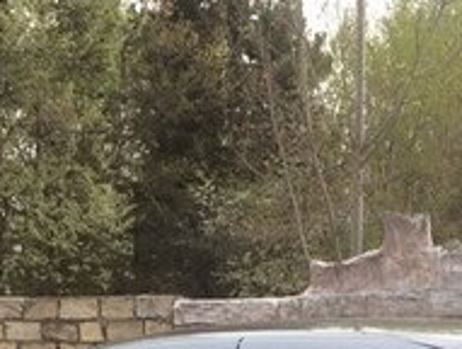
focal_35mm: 100
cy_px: 580
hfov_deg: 19.6
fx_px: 1337
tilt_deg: -13.6
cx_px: 235
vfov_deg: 13.6
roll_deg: +1.3
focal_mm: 4.15
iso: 32
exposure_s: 1/107
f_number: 2.2
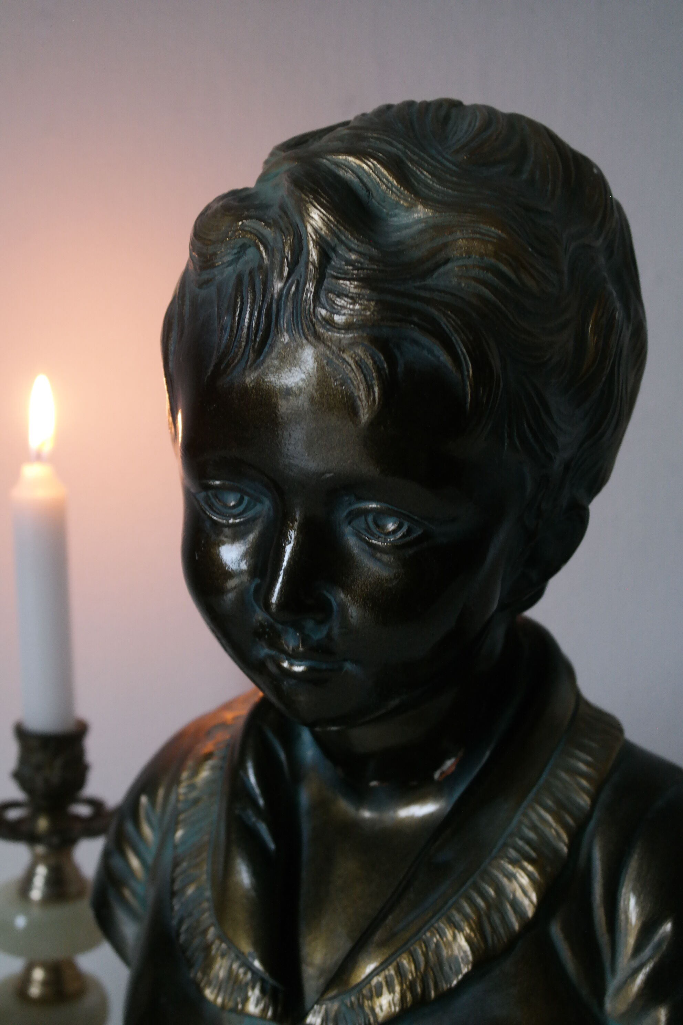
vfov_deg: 34.5
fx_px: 1650
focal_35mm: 58
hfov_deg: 23.4
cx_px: 342
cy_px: 512
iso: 1600
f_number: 5.6
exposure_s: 1/30
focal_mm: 38
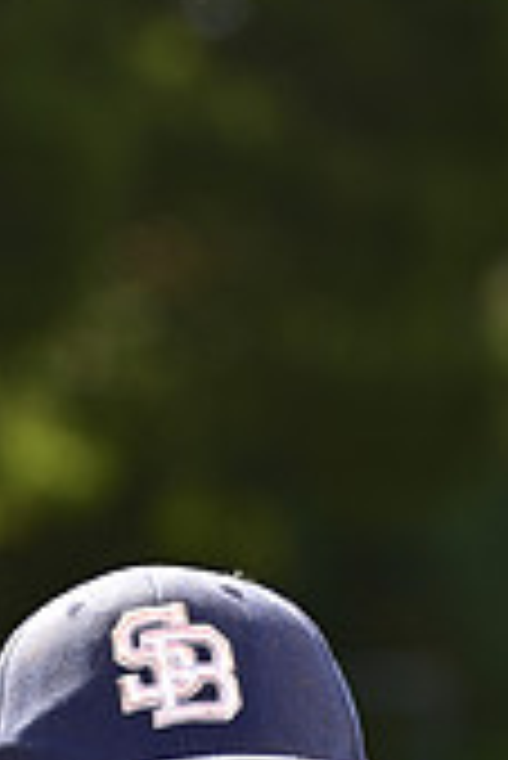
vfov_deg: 4.0
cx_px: 182
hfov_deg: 2.7
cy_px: 1273
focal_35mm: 514
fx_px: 10857
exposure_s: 1/250
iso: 100
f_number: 5
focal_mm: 150
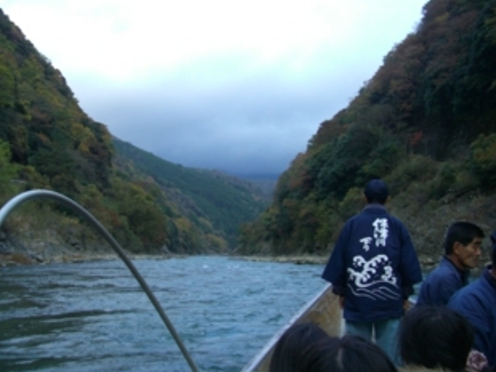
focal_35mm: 43
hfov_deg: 43.8
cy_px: 164
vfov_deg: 33.6
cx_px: 218
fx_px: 616
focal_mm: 7.9
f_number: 2.8
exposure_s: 1/125
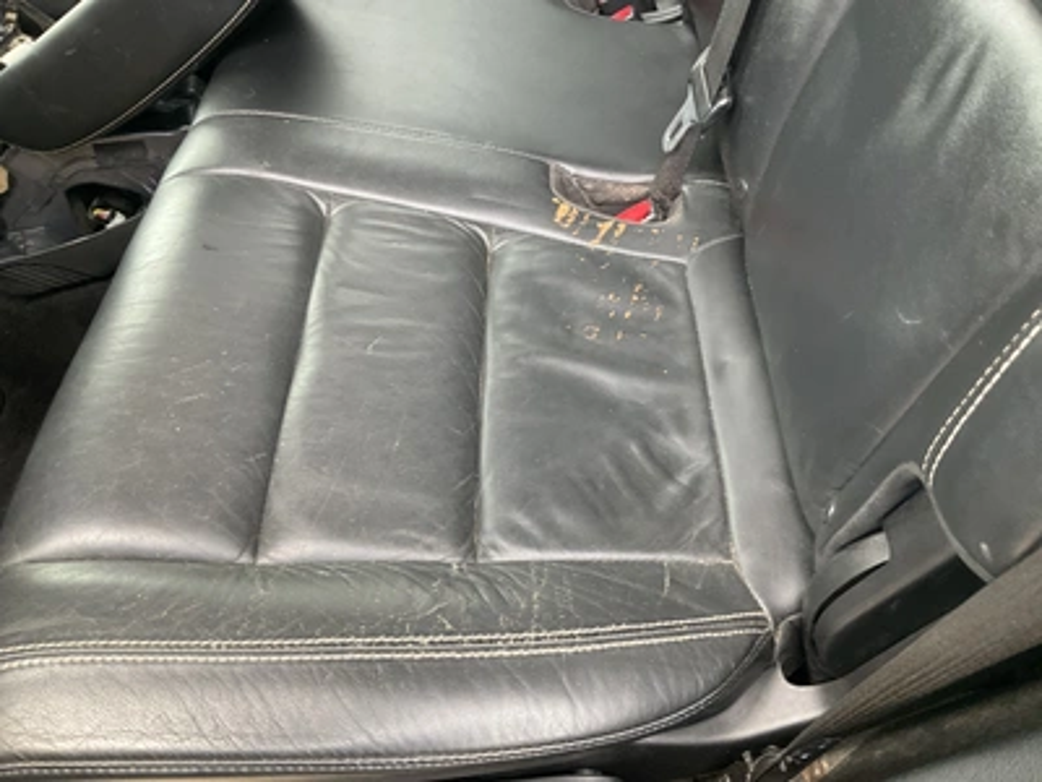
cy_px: 391
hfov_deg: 61.7
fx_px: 873
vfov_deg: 48.2
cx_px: 521
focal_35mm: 29
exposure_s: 1/60
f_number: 1.8
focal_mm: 3
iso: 80
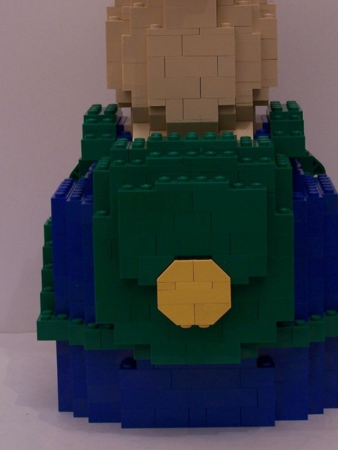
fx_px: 1315
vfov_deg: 19.3
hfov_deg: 14.6
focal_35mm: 101
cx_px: 185
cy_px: 117
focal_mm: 11.1
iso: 80
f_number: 3.2
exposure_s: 1/4
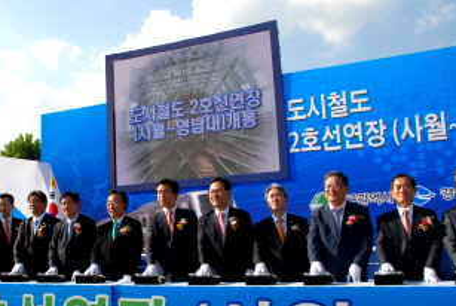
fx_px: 558
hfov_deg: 43.2
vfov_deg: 30.6
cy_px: 176
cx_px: 120
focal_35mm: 44
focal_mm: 18
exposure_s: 1/640
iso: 800
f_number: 13
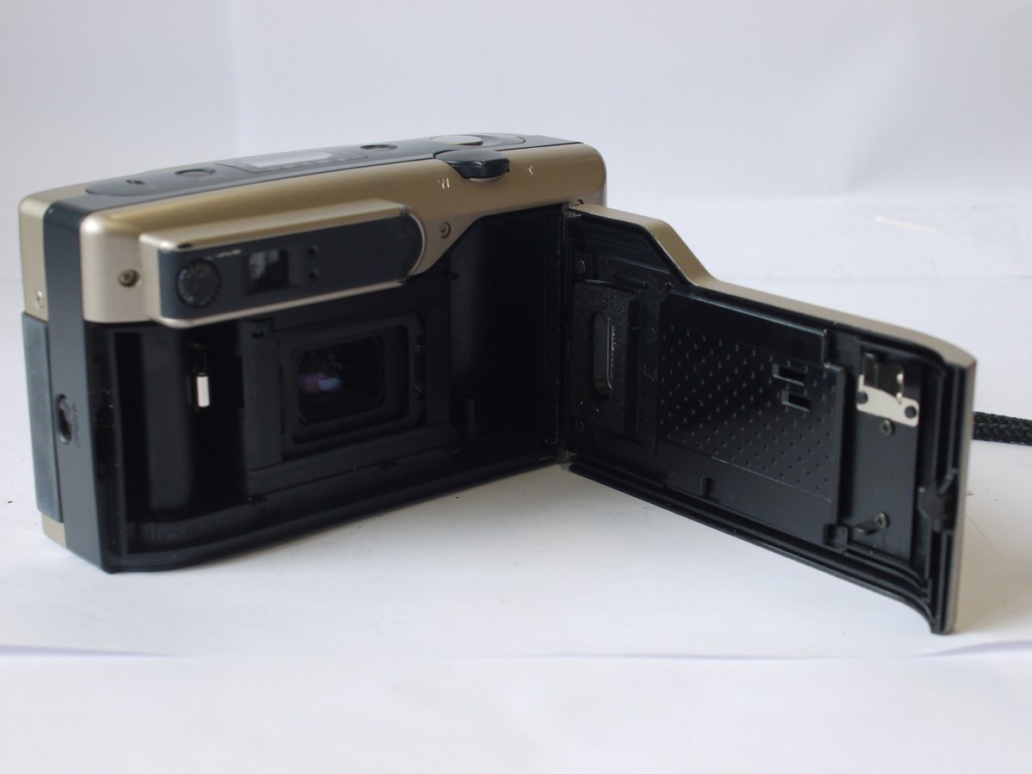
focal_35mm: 60
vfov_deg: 24.4
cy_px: 387
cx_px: 516
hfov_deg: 32.2
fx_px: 1789
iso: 400
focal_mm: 30
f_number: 7.1
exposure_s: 1/20
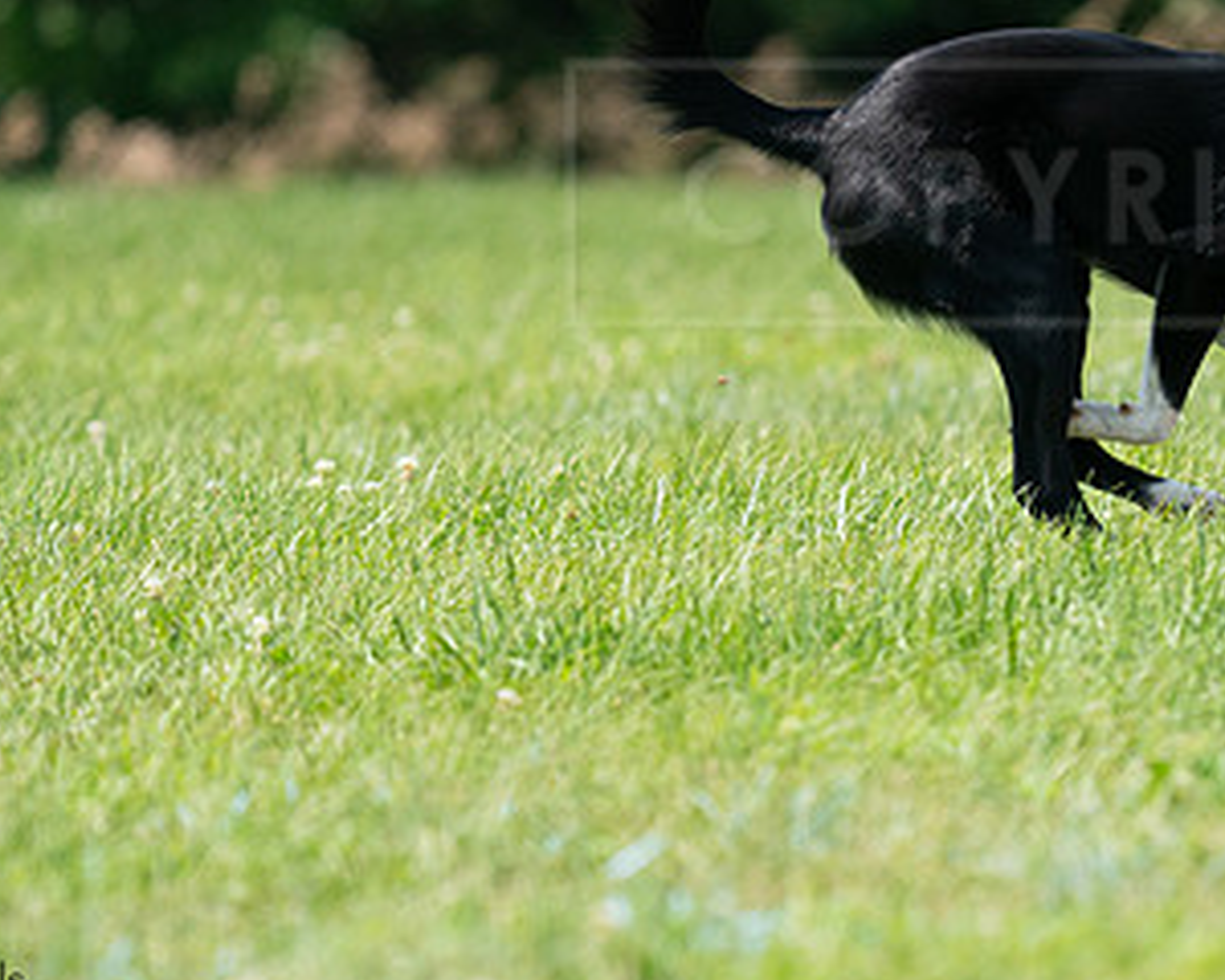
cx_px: 956
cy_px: 263
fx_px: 22224
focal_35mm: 613
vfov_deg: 2.5
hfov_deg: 3.2
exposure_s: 1/4000
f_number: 6.3
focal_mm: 338
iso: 1600
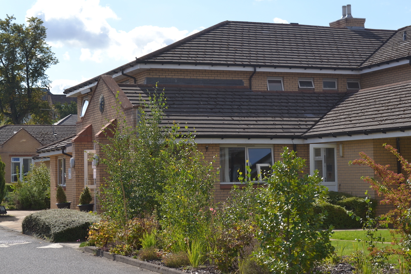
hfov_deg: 26.0
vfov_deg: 17.5
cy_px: 137
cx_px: 206
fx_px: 891
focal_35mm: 78
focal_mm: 52
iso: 100
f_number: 8
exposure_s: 1/200
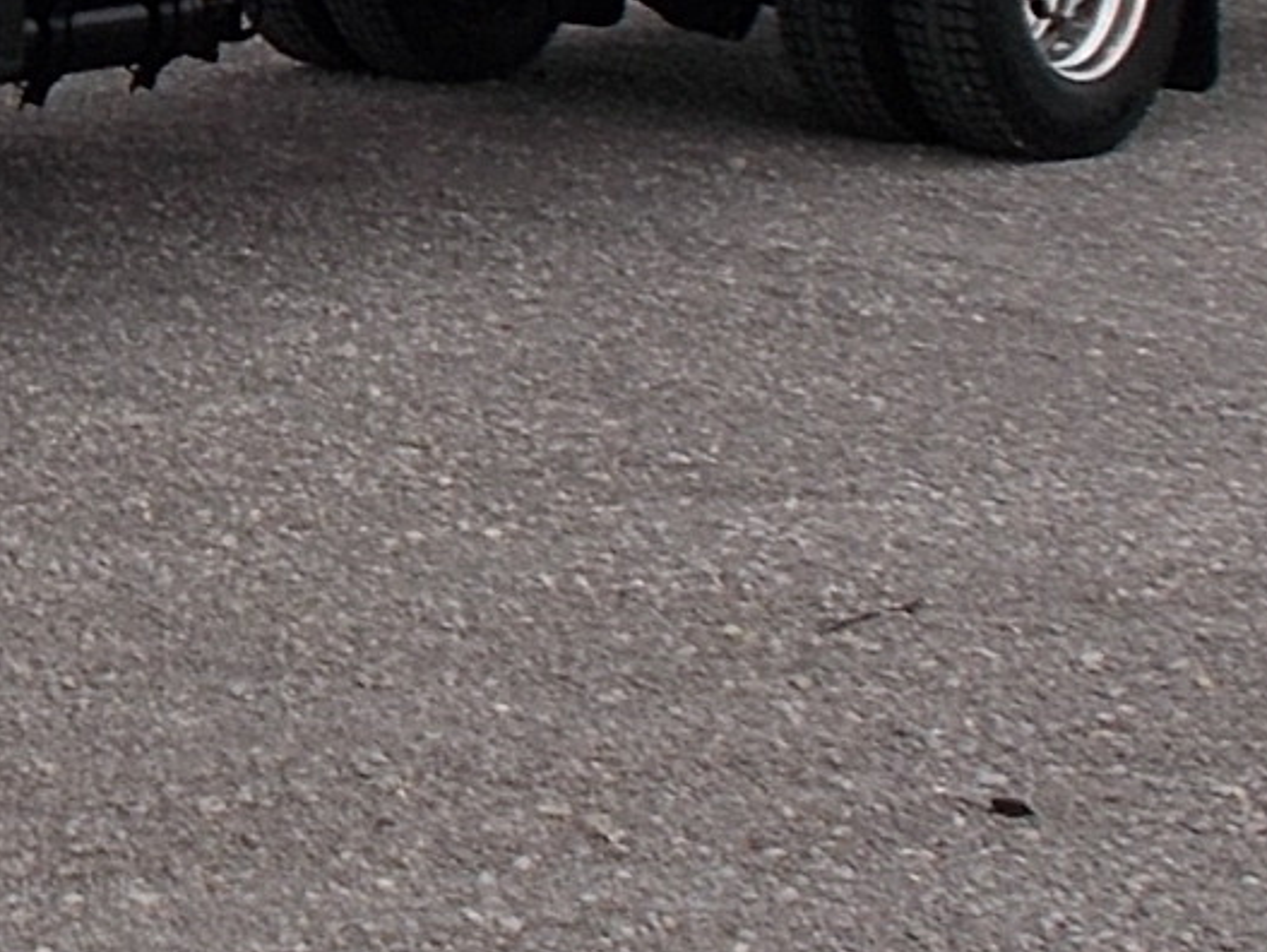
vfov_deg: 12.8
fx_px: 4102
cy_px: -325
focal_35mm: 112
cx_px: -505
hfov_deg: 16.3
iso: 80
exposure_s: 1/160
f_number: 8
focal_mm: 4.6
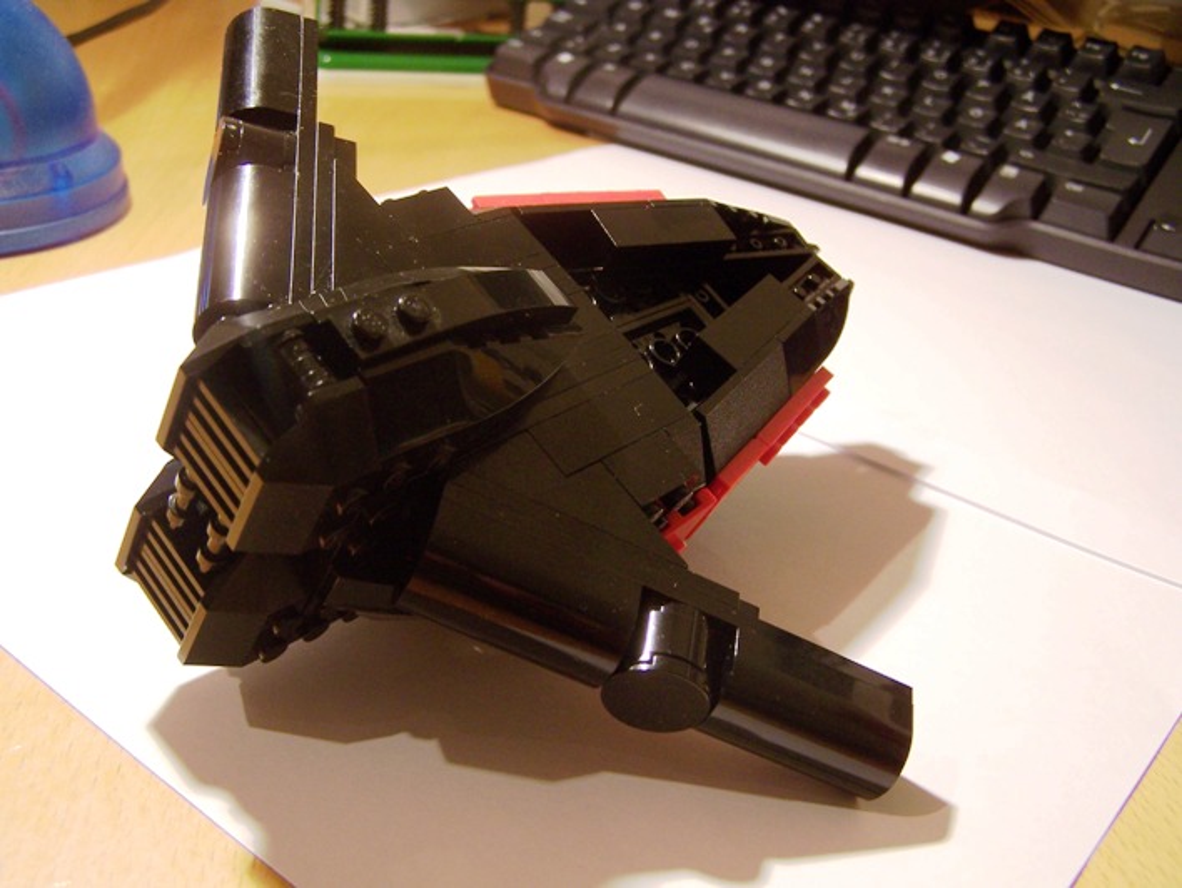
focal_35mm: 38
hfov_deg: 48.9
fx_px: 1298
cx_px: 591
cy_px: 444
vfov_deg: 37.8
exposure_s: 1/8
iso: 160
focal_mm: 6.3
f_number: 2.8
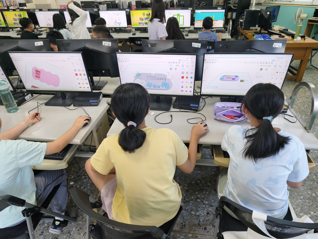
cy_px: 120
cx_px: 159
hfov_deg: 73.9
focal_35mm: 23
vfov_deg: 58.9
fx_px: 211
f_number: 1.62
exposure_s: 1/120
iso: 160
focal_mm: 6.45
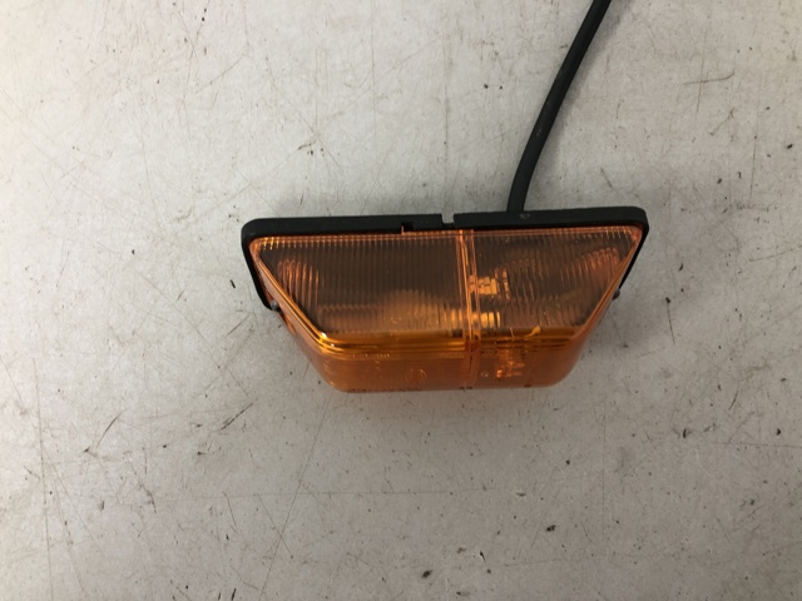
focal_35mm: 28
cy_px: 300
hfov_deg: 63.4
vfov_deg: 49.7
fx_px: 649
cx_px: 401
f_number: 1.8
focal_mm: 4
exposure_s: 1/20
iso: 40
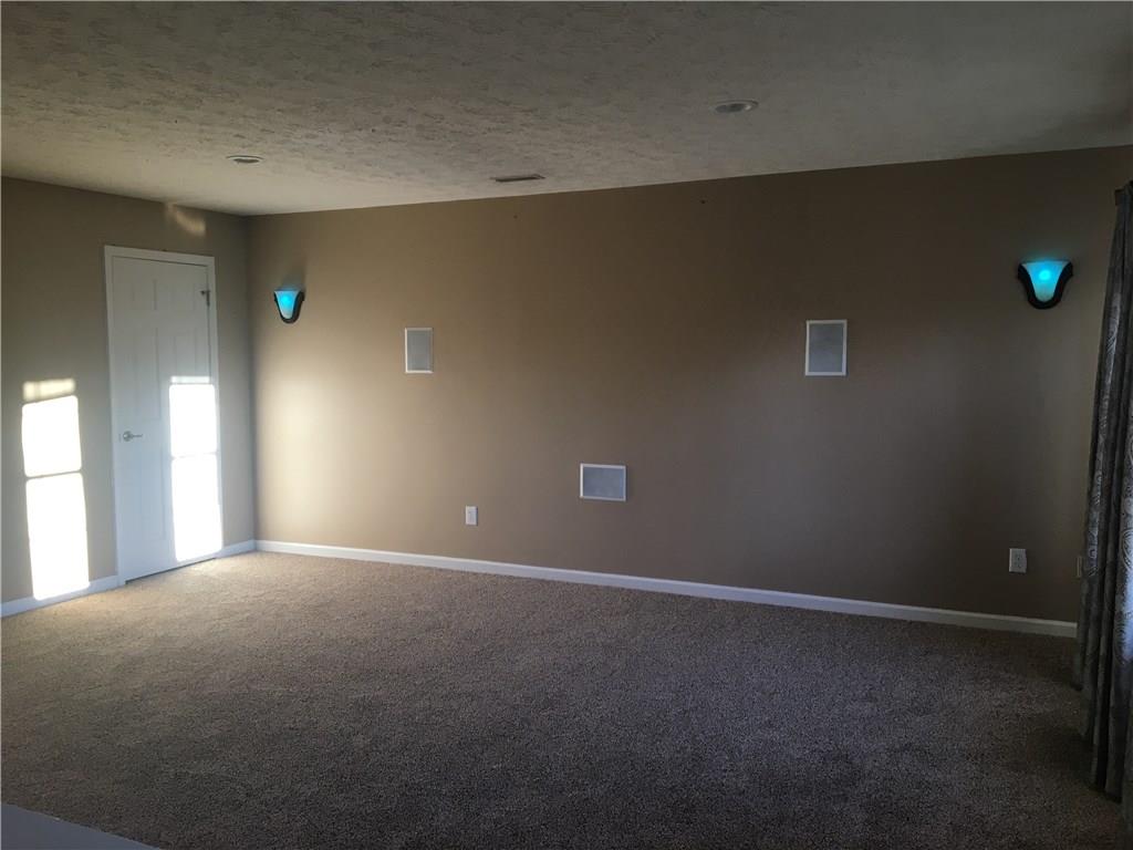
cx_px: 566
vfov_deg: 48.2
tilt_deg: -4.4
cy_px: 425
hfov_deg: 61.7
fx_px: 949
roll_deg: -0.4
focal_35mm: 29
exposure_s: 1/30
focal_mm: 4.15
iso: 25
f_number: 2.2
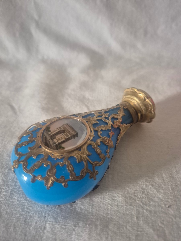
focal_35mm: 23
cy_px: 120
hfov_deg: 58.9
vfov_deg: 73.9
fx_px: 160
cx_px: 90
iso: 800
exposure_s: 1/100
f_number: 1.8
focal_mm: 5.4
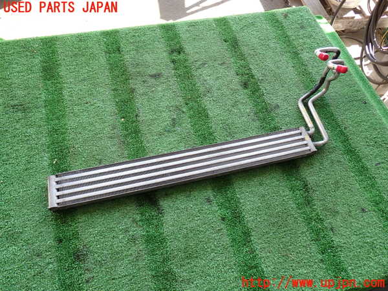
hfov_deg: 63.4
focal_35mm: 28
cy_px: 146
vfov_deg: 49.7
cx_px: 194
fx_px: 314
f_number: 2.2
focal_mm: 5.05
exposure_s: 1/100
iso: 100
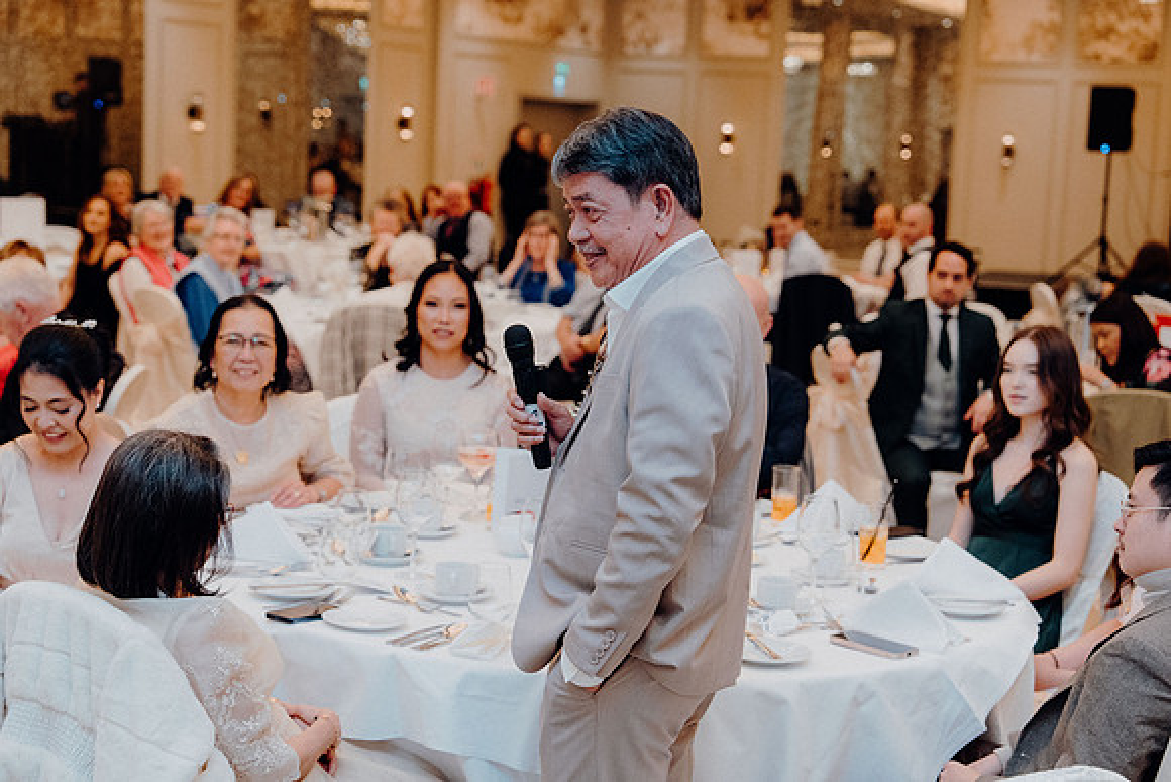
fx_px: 1887
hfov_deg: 34.5
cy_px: 391
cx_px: 586
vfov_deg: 23.4
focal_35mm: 58
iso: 3200
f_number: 3.5
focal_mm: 58
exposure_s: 1/160
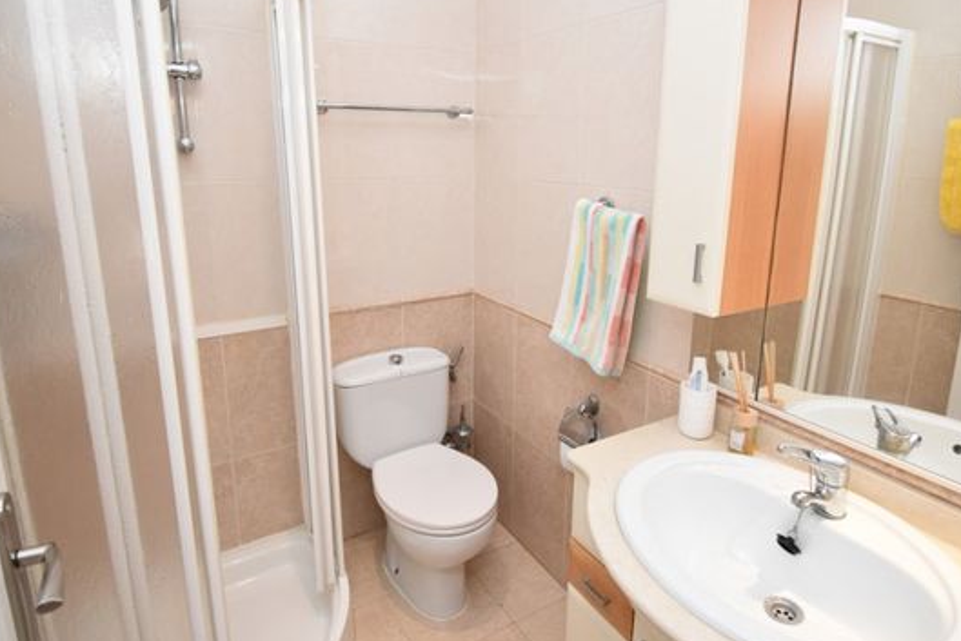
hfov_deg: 84.0
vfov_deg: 61.6
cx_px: 475
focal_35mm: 20
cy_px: 265
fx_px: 534
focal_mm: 10
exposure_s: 1/125
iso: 800
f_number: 4.5
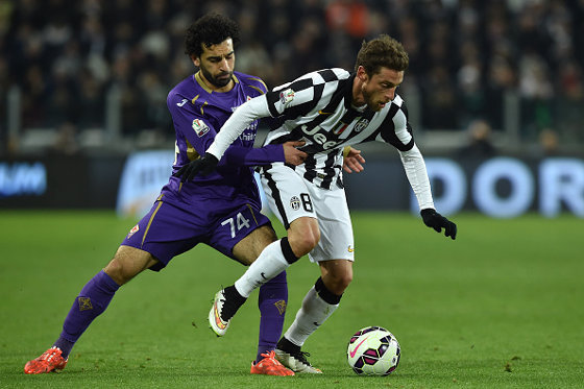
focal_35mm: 400
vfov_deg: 3.4
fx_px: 6487
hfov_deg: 5.2
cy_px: 194
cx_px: 292
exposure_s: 1/1600
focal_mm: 400
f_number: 4
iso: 1600
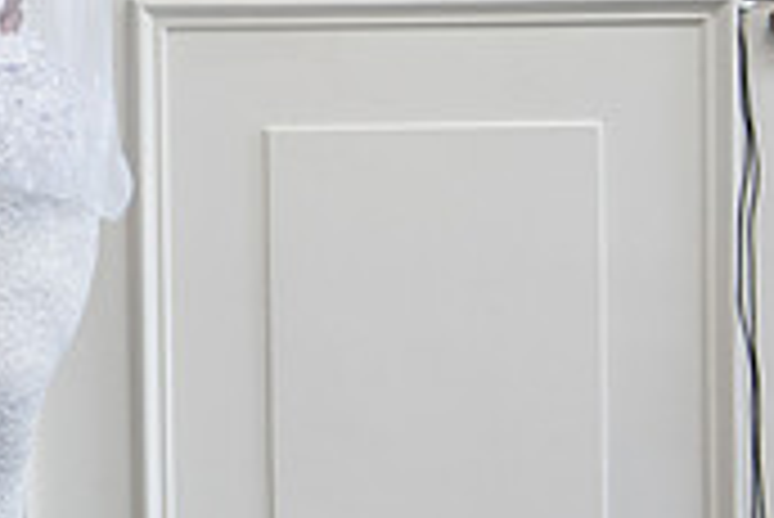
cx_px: -162
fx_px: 3766
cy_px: -254
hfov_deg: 11.5
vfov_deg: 7.7
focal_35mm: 175
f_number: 4.6
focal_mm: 50
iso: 1000
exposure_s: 1/160
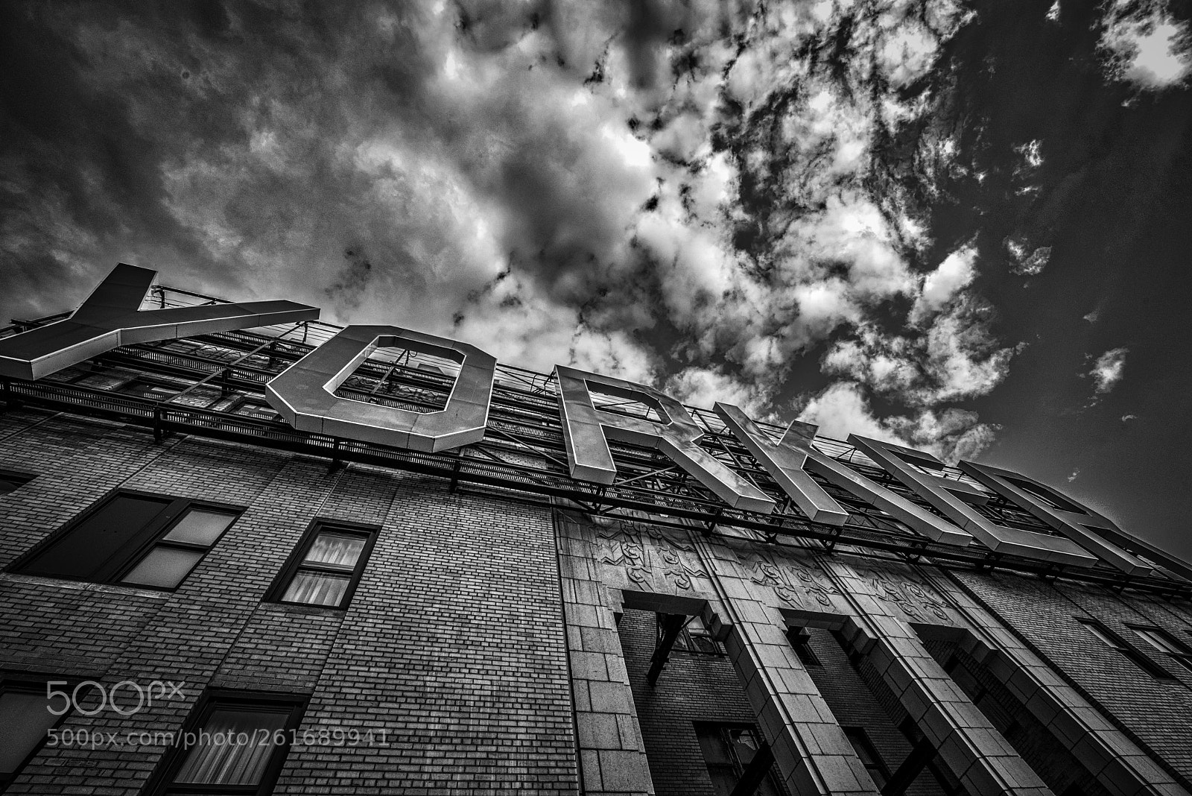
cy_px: 398
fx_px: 464
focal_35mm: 14
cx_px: 596
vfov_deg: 81.3
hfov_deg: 104.2
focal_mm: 14
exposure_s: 1/400
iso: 400
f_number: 10
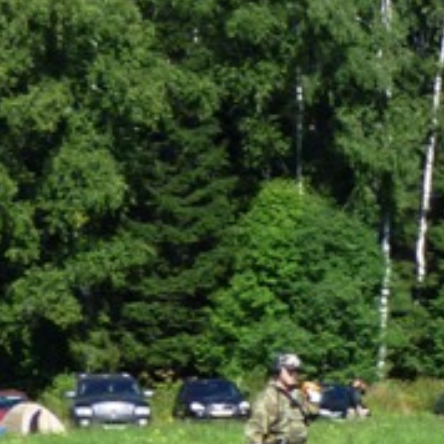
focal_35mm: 178
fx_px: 2583
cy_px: 656
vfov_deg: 9.6
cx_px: 1192
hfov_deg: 8.6
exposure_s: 1/250
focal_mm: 6.3
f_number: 5.6
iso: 100
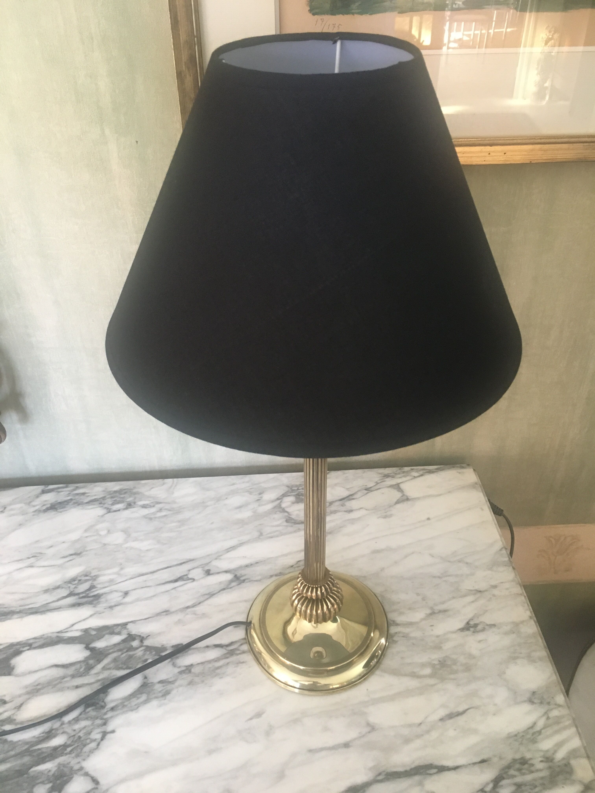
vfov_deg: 61.7
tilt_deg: -36.1
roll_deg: +1.1
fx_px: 665
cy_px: 396
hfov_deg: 48.2
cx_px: 298
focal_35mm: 29
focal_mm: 4.15
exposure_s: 1/33
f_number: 2.2
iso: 250
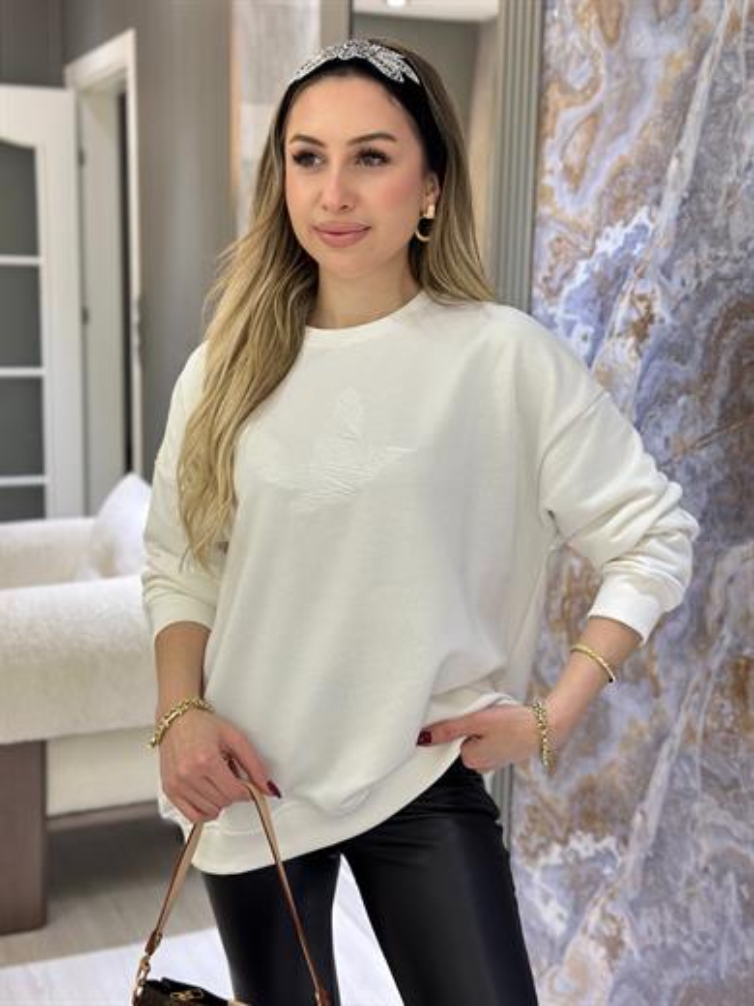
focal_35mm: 48
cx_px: 377
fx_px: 1394
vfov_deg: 39.7
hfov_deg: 30.3
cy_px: 503
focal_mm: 6.86
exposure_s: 1/50
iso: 160
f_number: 1.78
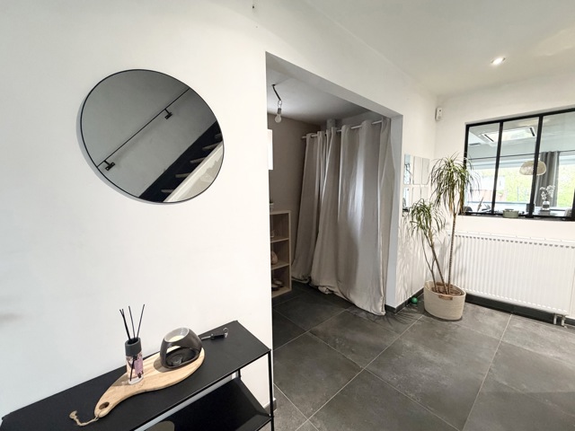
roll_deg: +0.8
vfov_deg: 85.7
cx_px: 288
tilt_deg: -6.8
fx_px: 233
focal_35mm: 14
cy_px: 216
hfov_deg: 102.1
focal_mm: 2.22
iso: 400
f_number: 2.2
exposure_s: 1/50
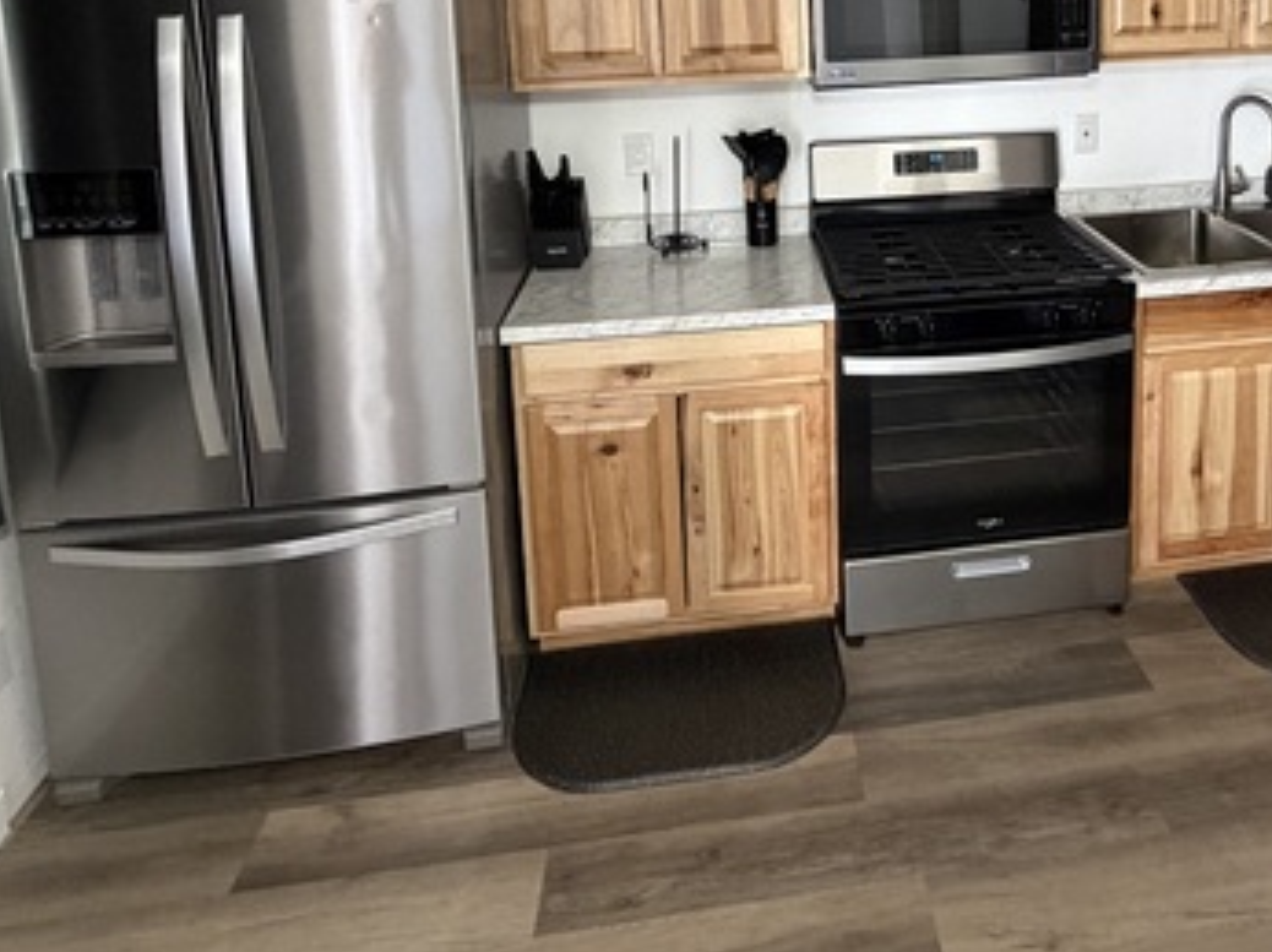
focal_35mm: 27
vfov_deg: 46.1
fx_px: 991
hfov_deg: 63.5
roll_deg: +1.8
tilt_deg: -8.3
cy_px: 85
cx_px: 862
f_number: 2.2
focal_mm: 2.22
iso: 400
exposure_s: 1/60
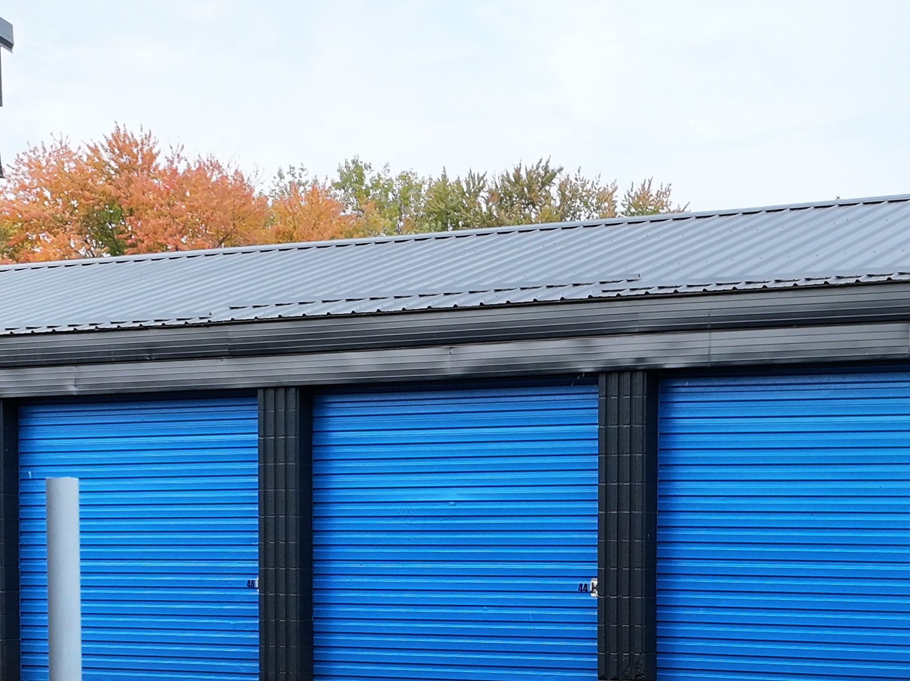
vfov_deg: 20.5
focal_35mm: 69
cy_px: 703
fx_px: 1813
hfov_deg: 27.7
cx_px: 712
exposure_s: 1/800
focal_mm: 12.29
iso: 240
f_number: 2.8
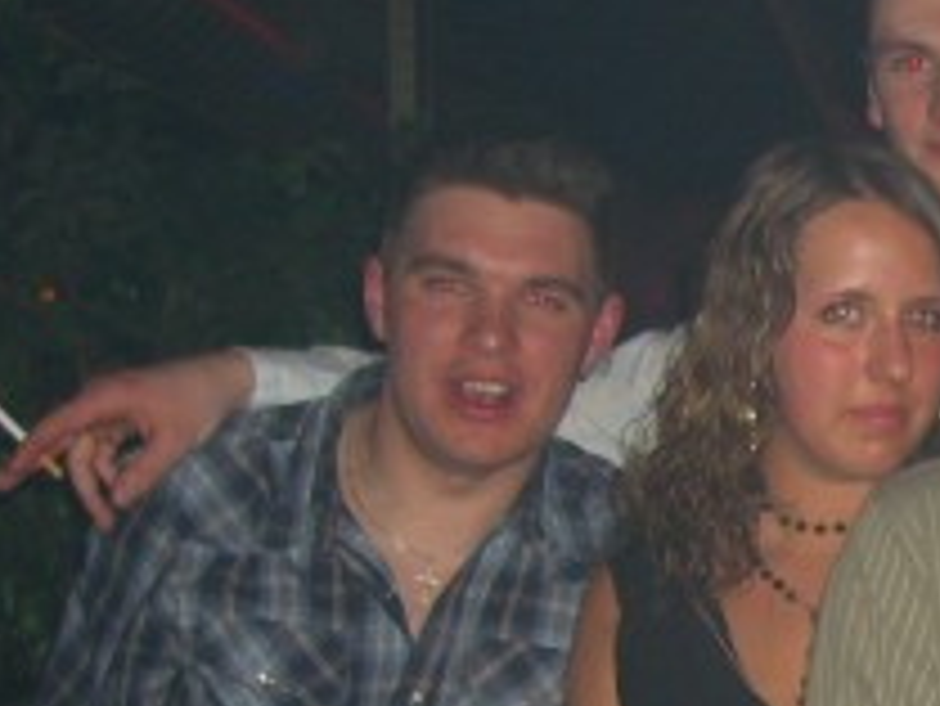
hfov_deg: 16.8
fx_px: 2962
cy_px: 854
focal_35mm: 109
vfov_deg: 13.2
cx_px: 1295
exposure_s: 1/60
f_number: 2.8
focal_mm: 7.9
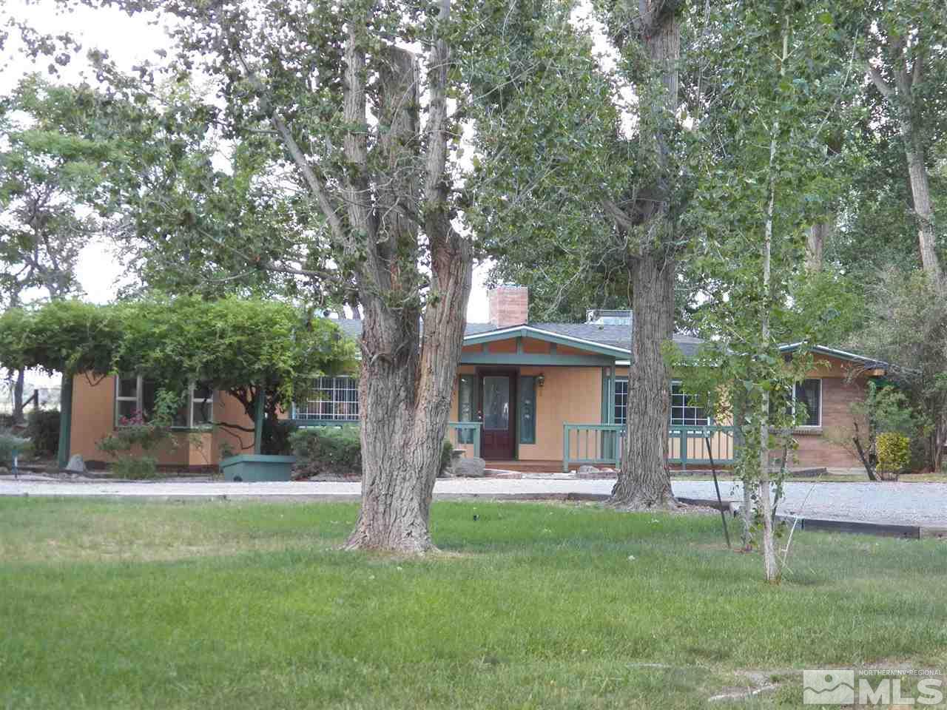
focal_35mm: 62
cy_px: 355
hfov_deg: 31.2
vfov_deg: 23.7
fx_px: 1696
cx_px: 474
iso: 125
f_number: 3.6
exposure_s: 1/60
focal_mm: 11.2
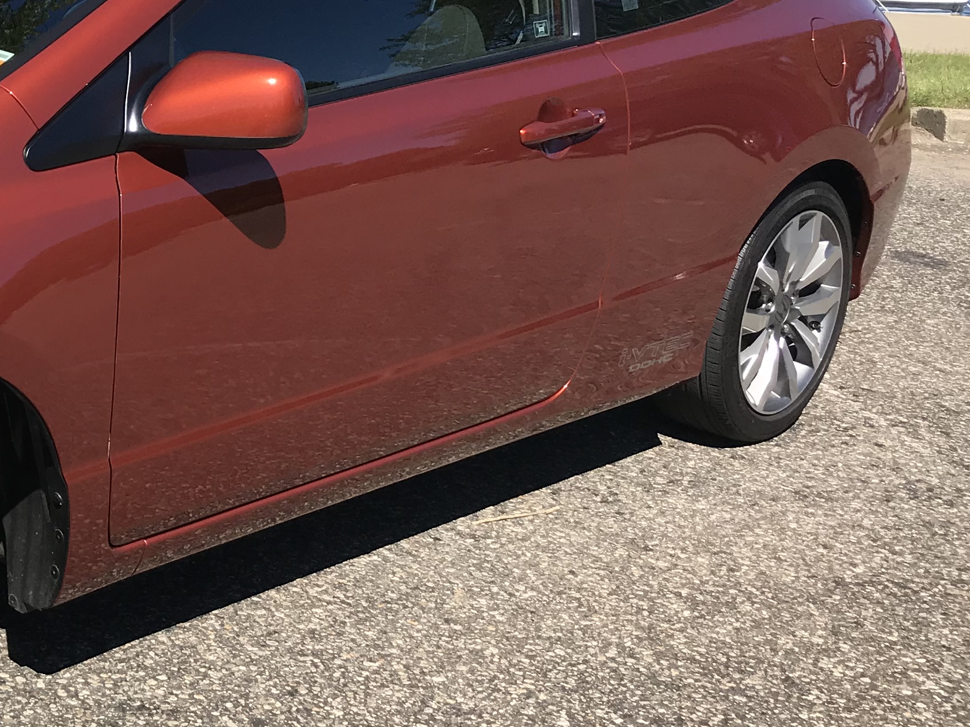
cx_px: -84
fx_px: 1878
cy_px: 214
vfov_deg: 21.8
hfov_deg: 26.7
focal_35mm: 67
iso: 20
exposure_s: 1/1996
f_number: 1.8
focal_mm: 3.99
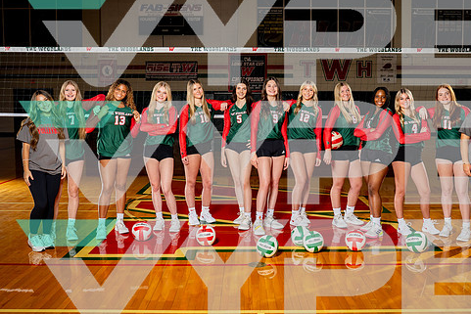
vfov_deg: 31.9
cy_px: 141
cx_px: 246
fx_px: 550
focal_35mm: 42
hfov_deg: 46.4
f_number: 5.6
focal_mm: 31
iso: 125
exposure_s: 1/250
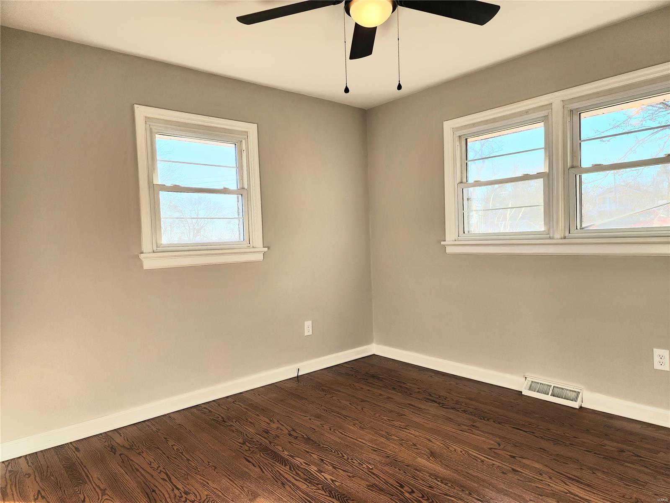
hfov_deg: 73.9
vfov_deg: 58.9
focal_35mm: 23
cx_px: 335
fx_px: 445
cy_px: 252
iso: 20
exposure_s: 1/120
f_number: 1.8
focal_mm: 6.4
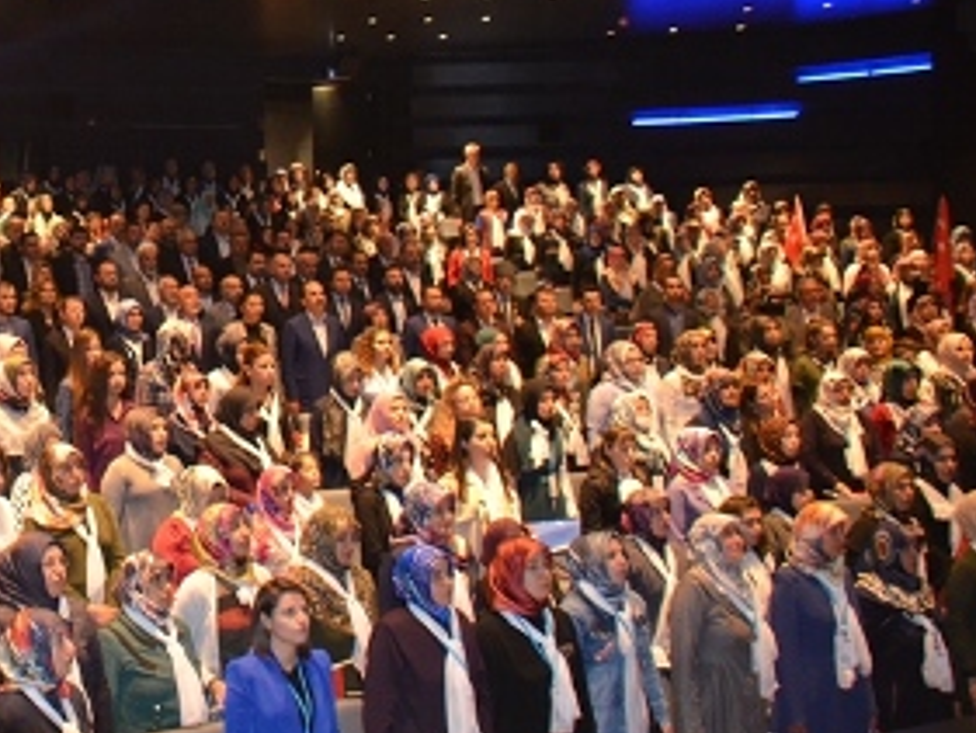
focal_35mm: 59
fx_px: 1664
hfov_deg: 29.6
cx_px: -87
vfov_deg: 24.6
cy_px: 184
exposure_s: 1/60
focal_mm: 18
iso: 2800
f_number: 3.5
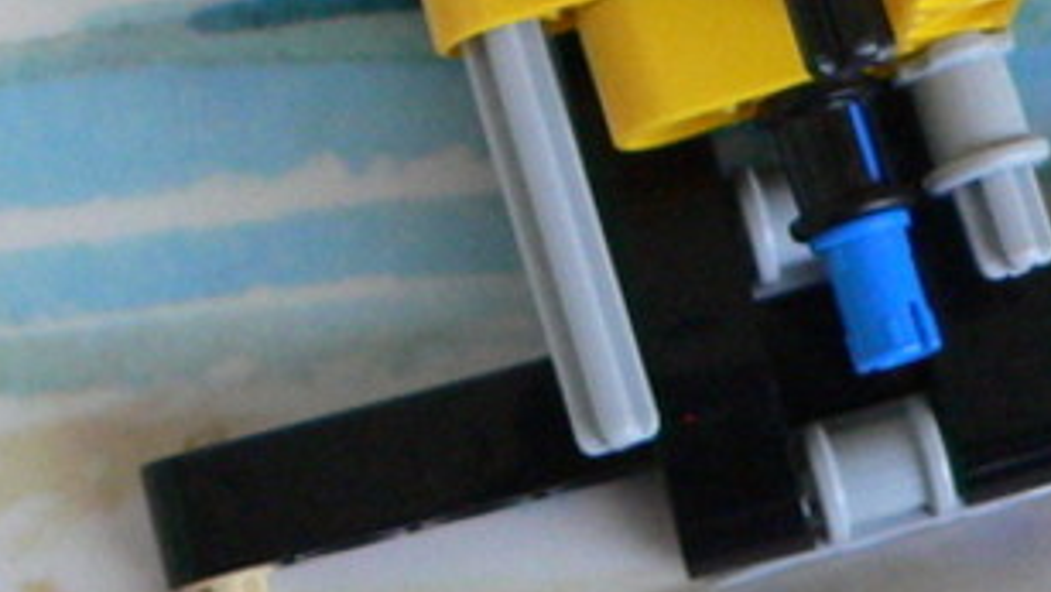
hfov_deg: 18.4
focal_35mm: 115
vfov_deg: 10.1
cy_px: -354
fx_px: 3206
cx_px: 849
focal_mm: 6
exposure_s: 1/125
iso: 400
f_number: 3.3
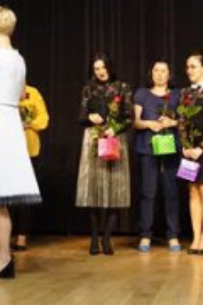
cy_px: 159
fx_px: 930
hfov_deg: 12.4
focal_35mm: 110
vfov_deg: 18.6
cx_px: 173
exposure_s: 1/160
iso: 3200
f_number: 4.5
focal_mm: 24
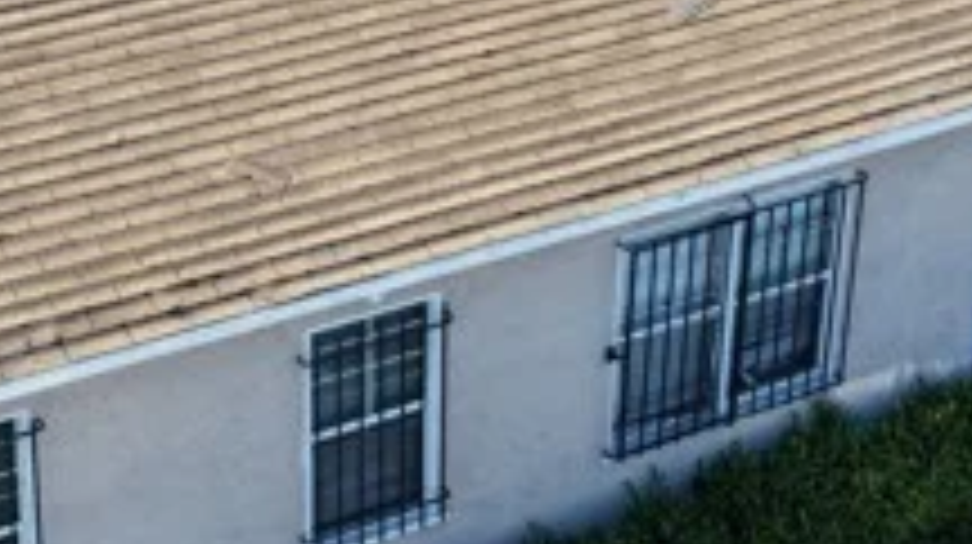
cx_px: 252
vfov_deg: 13.6
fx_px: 2240
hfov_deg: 24.2
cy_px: -29
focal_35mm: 87
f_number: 2.8
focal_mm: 14.45
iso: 100
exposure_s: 1/240
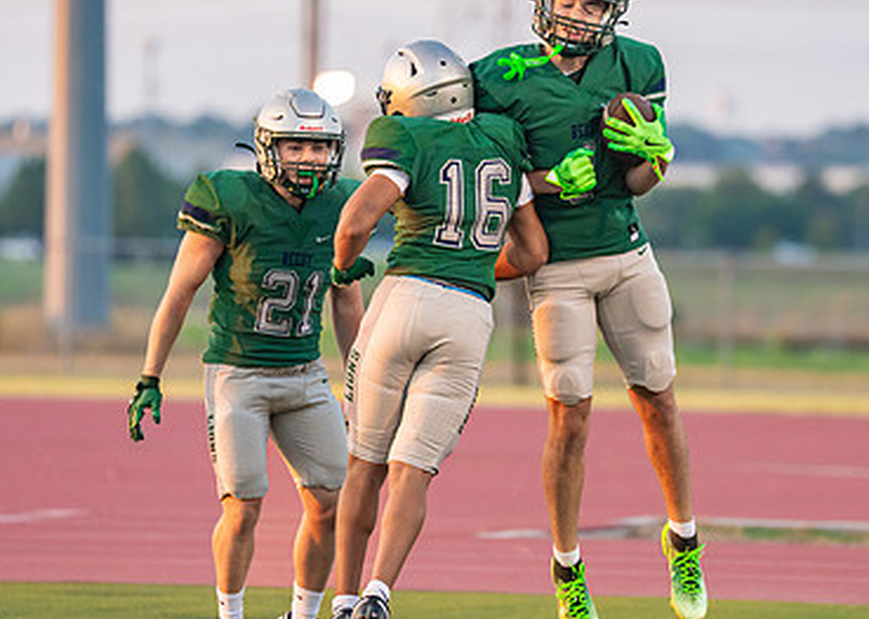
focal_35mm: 358
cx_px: 532
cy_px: 247
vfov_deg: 4.0
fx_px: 8829
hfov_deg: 5.6
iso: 1600
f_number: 3.2
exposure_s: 1/1600
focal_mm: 200
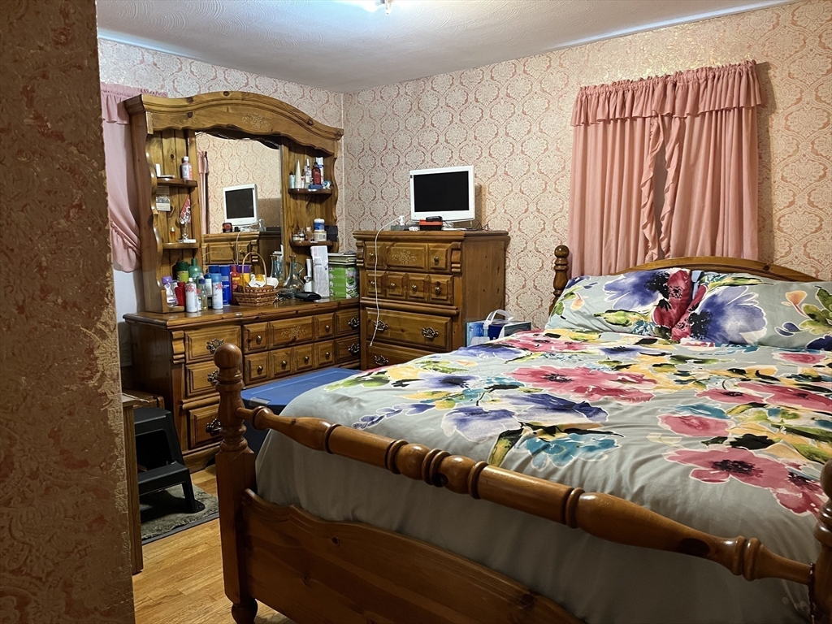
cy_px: 312
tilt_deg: -7.7
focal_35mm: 26
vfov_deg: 53.1
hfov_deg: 67.3
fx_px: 625
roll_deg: -0.3
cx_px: 416
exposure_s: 1/60
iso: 400
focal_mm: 5.1
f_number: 1.6
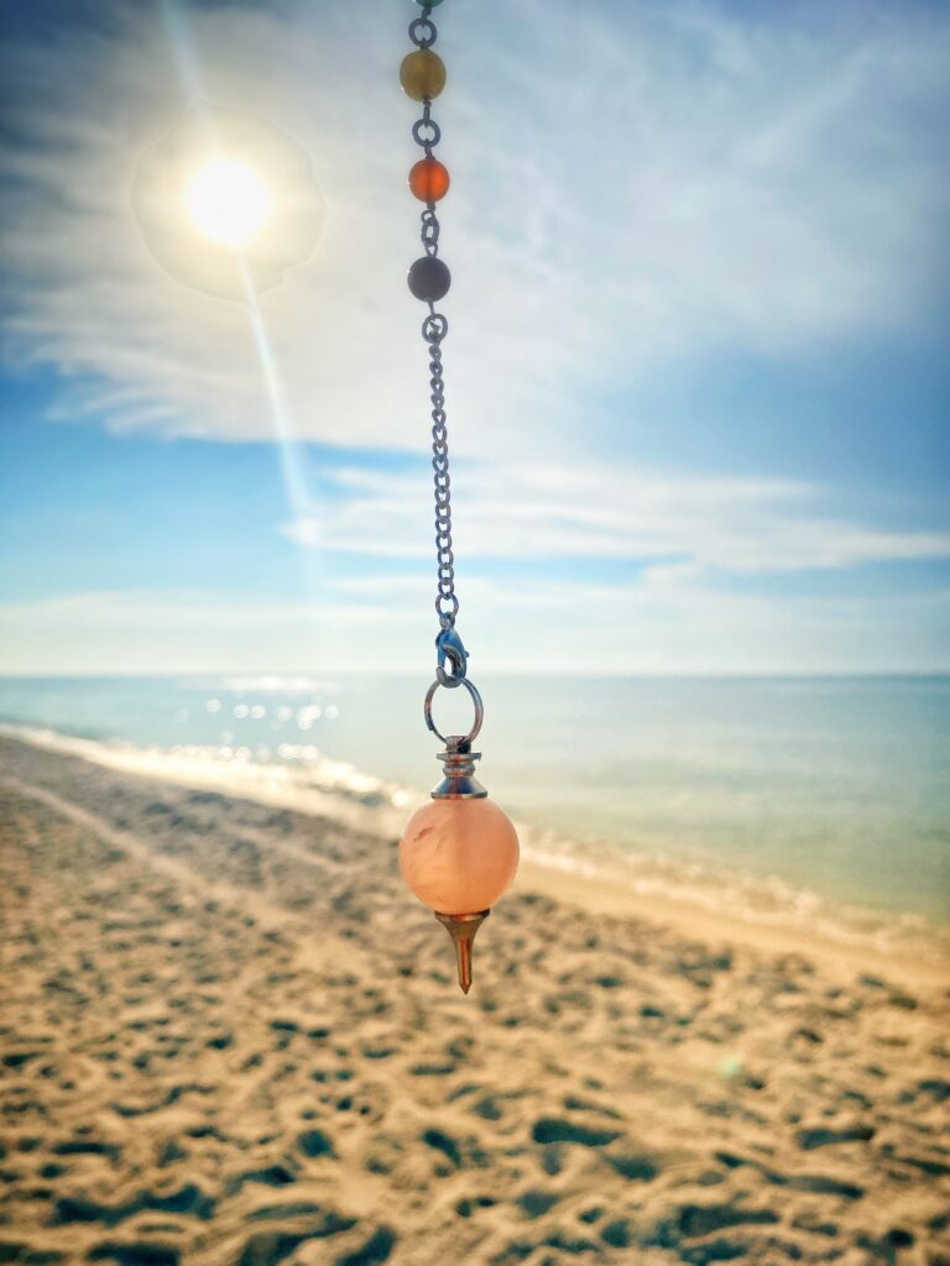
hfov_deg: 53.1
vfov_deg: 67.3
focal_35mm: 26
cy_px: 633
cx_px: 475
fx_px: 951
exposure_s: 1/18868
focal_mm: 4.25
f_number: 1.8
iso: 40
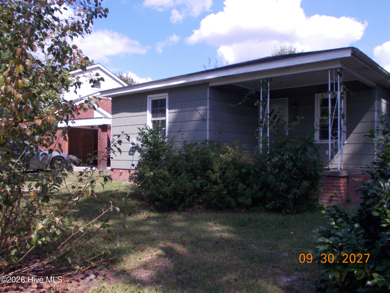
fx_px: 383
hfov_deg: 54.0
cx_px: 195
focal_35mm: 34
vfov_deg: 41.8
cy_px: 146
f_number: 9.2
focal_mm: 6
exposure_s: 1/100
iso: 80
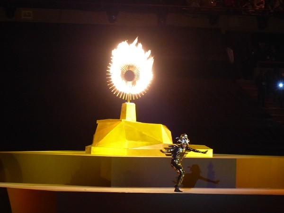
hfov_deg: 5.9
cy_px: 106
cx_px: 142
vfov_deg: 4.4
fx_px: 2773
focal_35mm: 338
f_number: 2.8
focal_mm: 60.8
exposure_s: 1/25
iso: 800
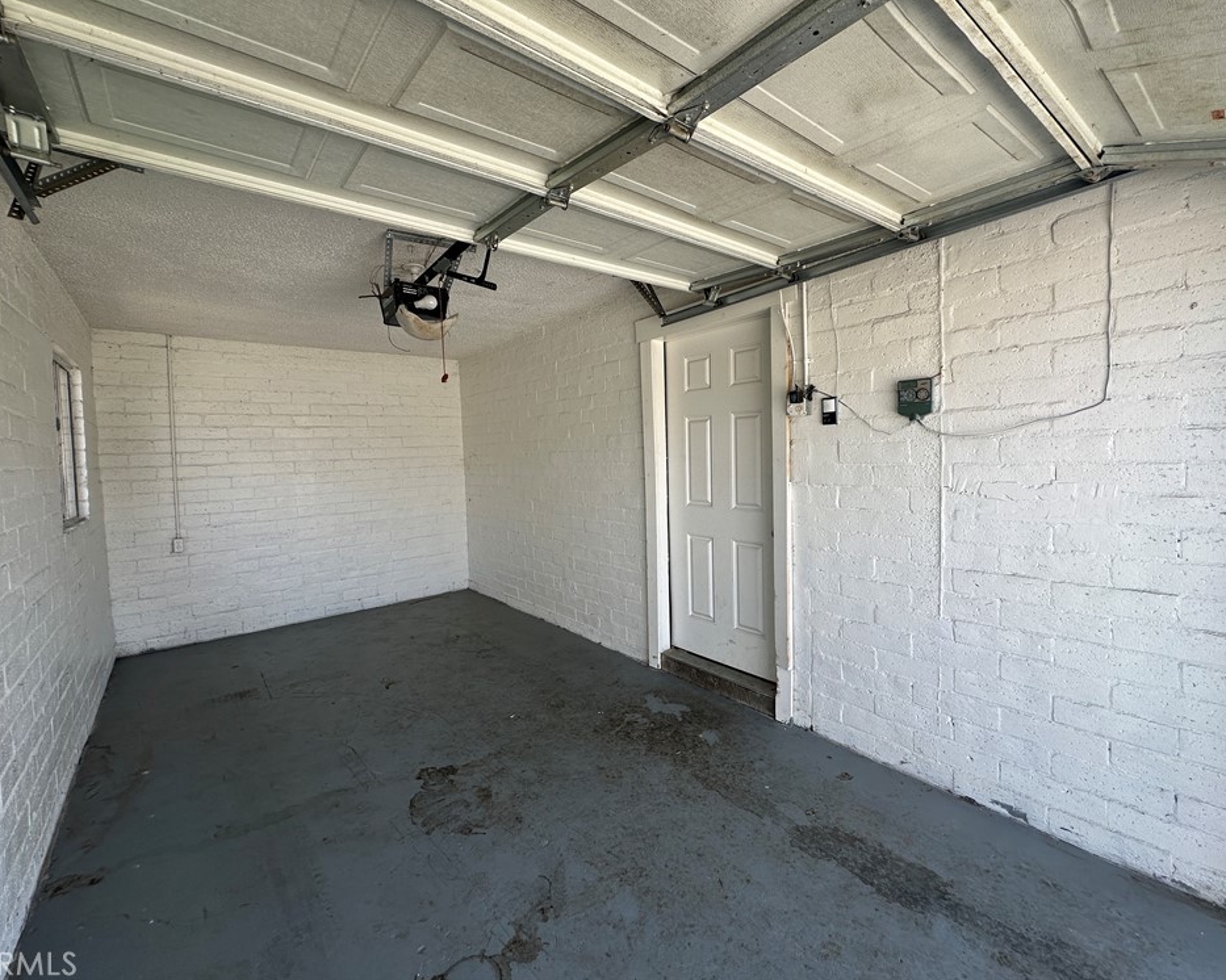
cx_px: 618
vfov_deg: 84.0
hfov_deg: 96.8
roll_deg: +1.4
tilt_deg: -3.0
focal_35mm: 15
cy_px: 478
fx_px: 544
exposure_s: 1/228
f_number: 2.2
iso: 40
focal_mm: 2.22
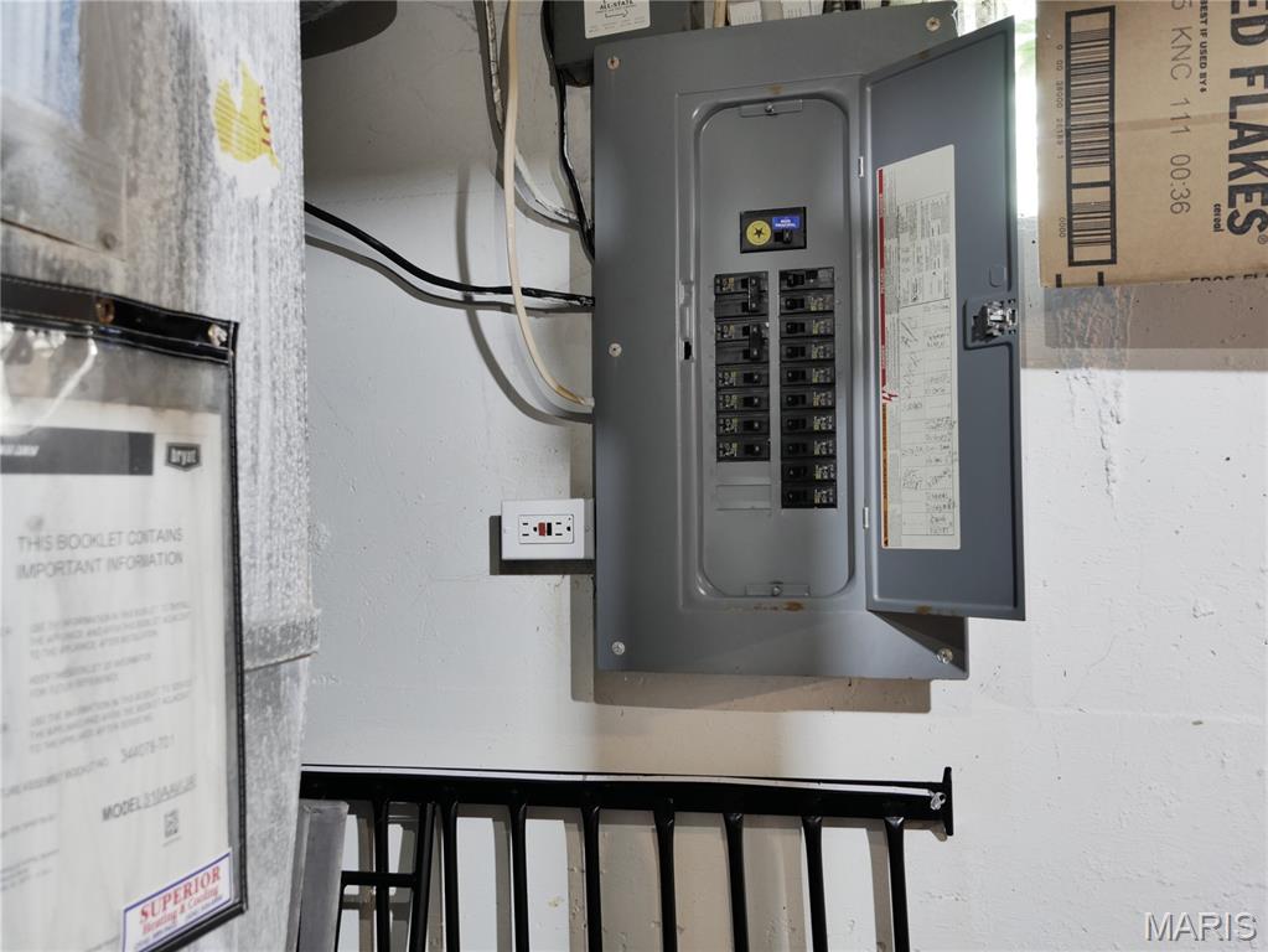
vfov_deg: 41.8
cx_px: 634
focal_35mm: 34
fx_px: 1246
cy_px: 476
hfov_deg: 53.9
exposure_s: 1
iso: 800
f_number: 5.5
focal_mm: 17
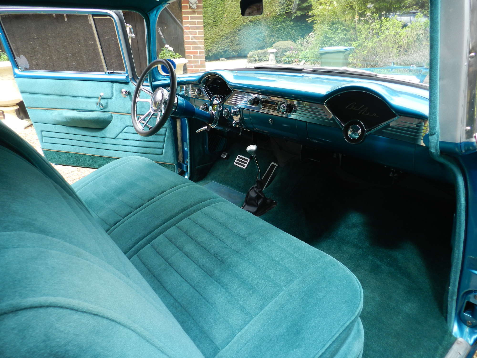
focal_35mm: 23
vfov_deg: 58.9
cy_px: 179
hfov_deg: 73.9
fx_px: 317
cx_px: 238
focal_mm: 4
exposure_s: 1/160
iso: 160
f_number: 3.4
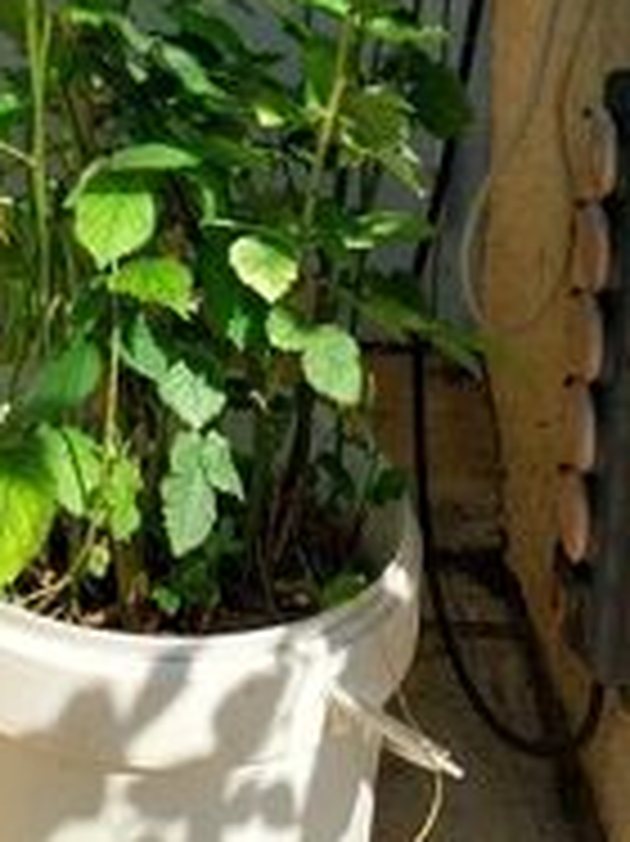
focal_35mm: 89
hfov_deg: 16.0
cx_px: -86
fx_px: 2162
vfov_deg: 19.8
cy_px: -329
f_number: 1.8
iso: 25
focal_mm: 4
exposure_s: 1/831
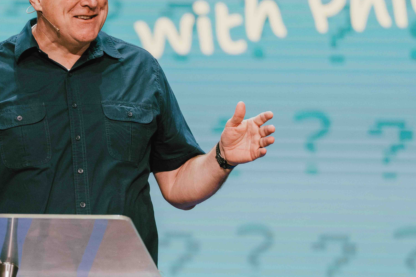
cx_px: 78
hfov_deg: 3.9
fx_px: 6043
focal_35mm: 523
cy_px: 165
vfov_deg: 2.6
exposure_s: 1/400
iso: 1000
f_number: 2.8
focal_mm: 200
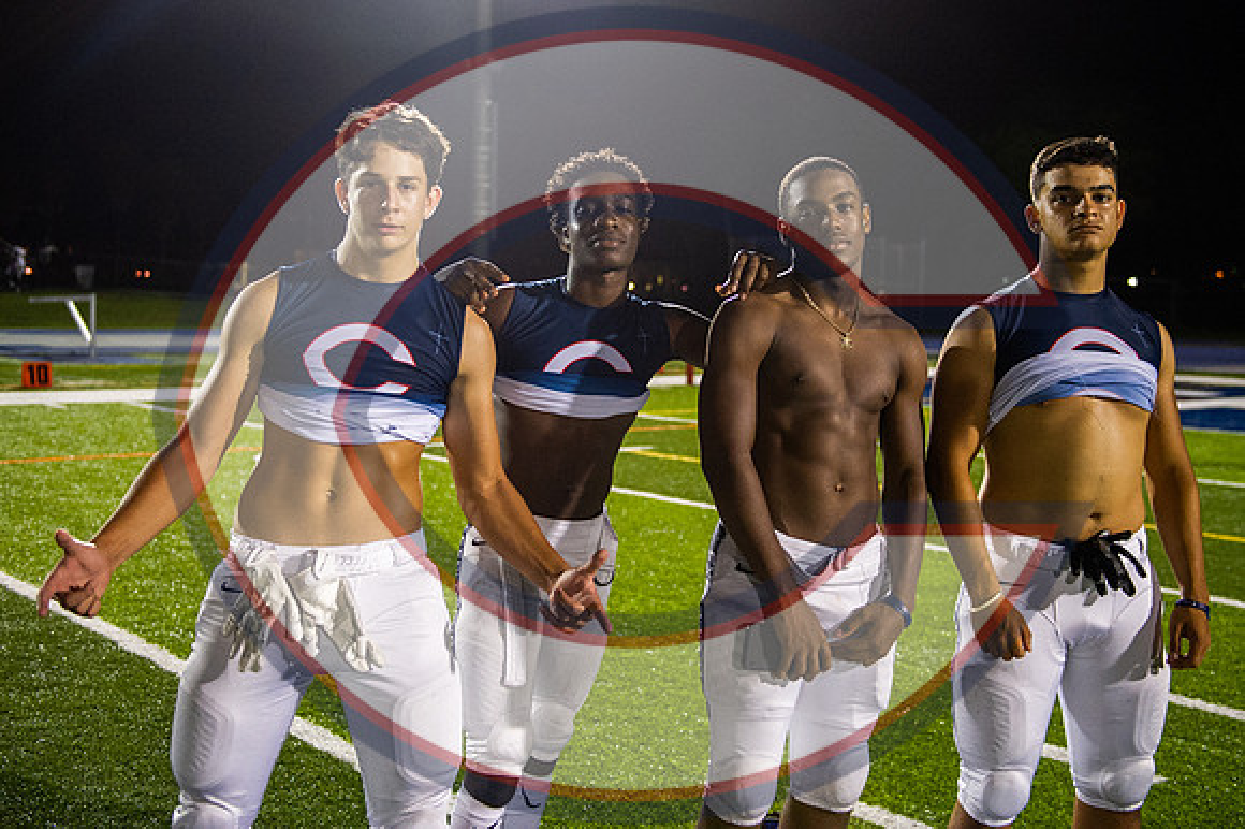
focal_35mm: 45
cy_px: 338
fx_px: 1557
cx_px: 660
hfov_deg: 43.6
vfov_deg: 29.7
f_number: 2.8
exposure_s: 1/1000
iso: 5000
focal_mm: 38
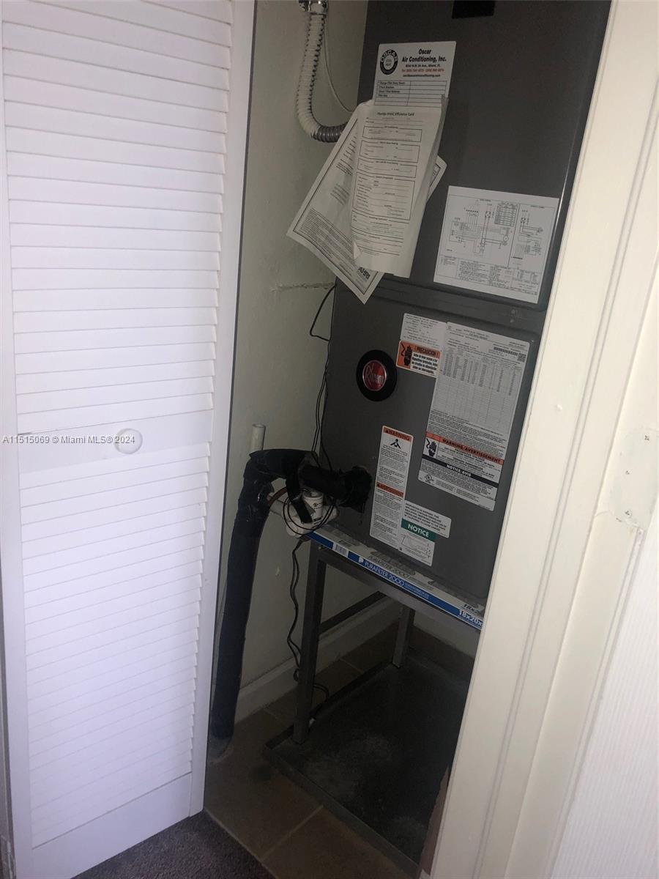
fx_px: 711
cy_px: 440
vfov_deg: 63.4
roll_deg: -7.3
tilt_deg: -18.3
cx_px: 330
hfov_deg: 49.7
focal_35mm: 28
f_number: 1.8
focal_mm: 3.99
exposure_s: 1/90
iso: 64
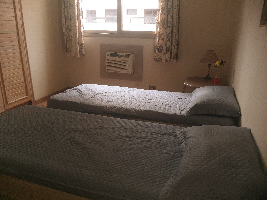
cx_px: 134
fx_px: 201
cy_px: 100
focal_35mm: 26
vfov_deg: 53.1
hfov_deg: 67.3
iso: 64
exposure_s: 1/120
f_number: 1.7
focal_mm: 3.93
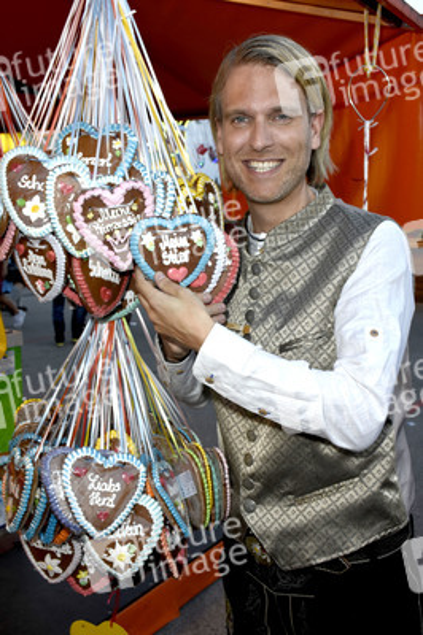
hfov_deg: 34.2
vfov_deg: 49.6
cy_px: 318
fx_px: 689
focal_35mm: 39
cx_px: 212
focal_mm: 26
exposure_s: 1/160
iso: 500
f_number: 6.3
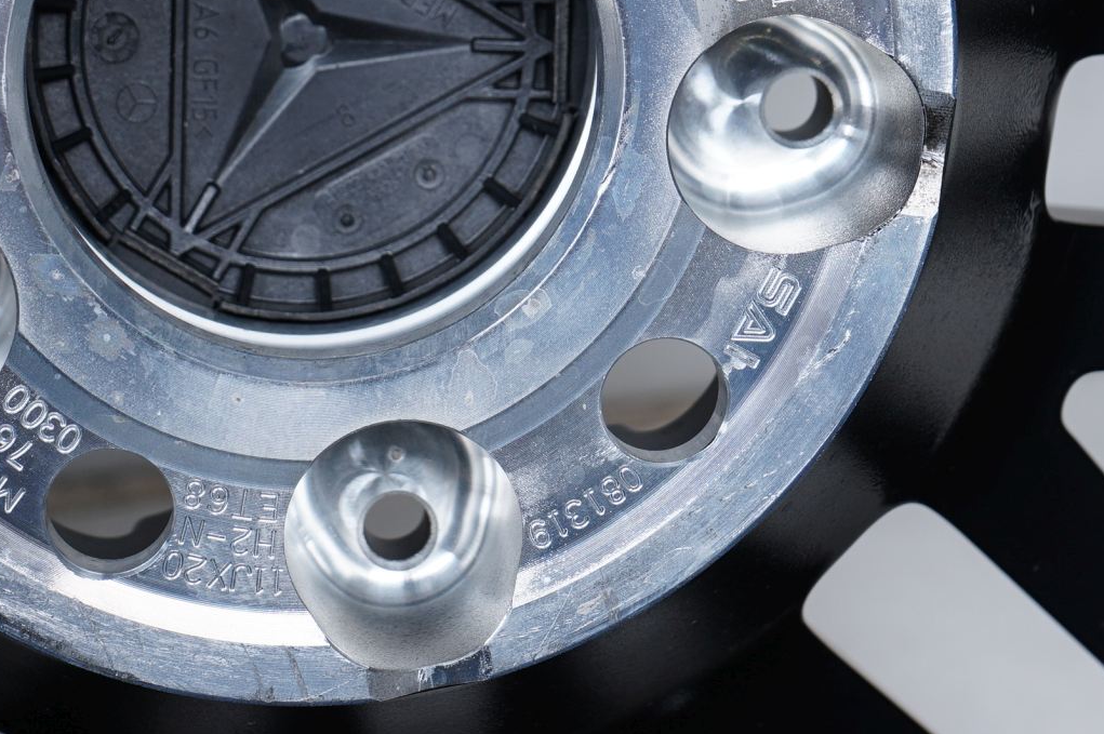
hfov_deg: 21.7
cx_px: 436
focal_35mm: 94
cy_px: 60
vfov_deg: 14.4
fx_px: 2880
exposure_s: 1/125
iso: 250
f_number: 8
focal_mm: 50
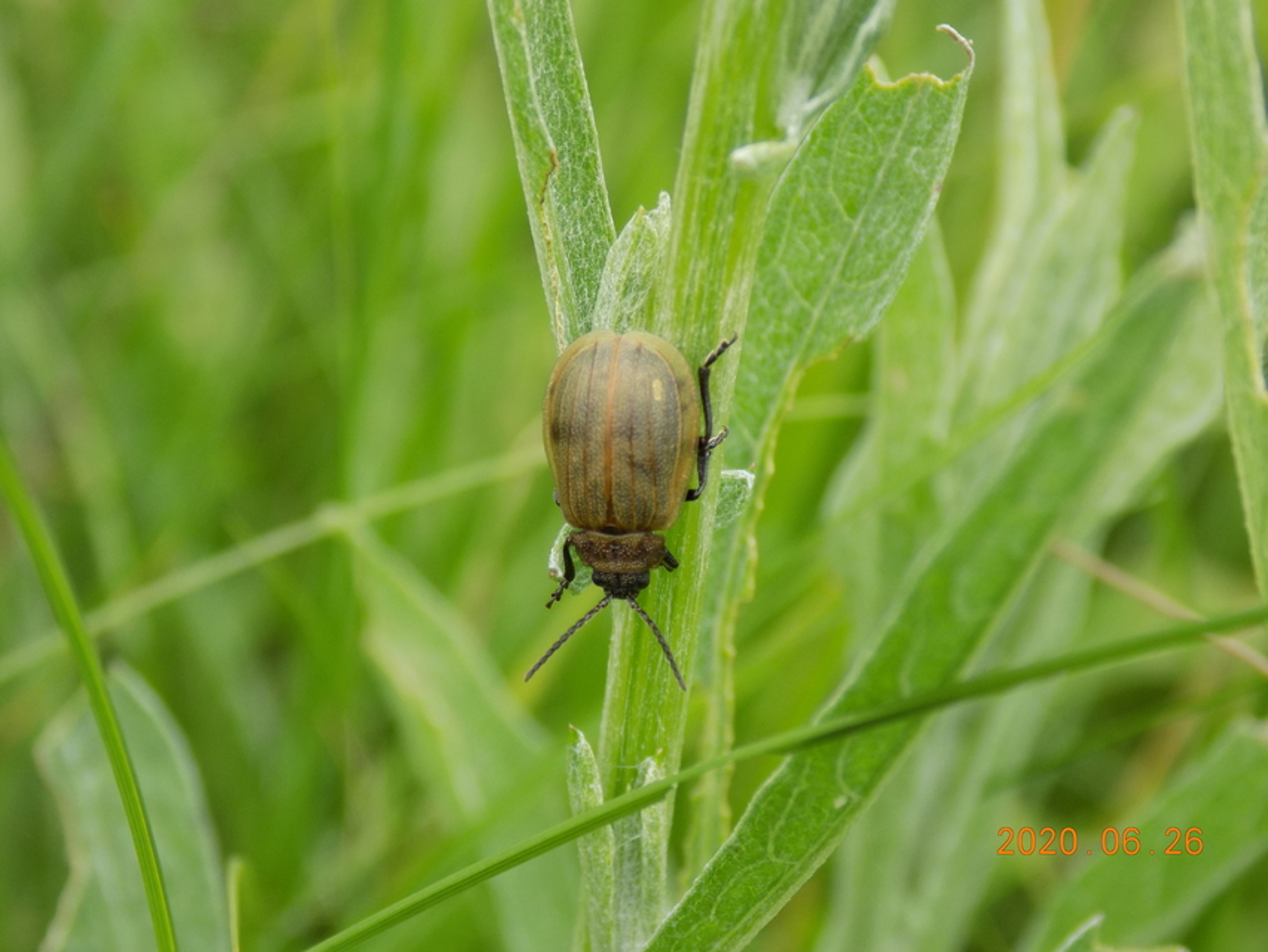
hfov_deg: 16.7
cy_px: 476
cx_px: 634
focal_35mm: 118
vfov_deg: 12.6
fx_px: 4323
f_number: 4.8
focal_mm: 20.9
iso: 80
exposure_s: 1/100
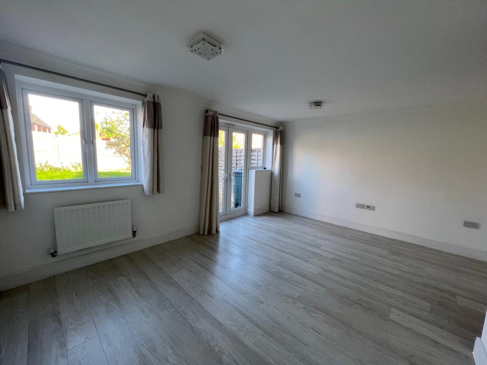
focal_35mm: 13
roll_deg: -2.2
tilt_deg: -6.7
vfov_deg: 89.9
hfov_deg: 106.2
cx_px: 244
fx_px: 183
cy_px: 182
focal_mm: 1.57
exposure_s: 1/99
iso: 80
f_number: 1.8
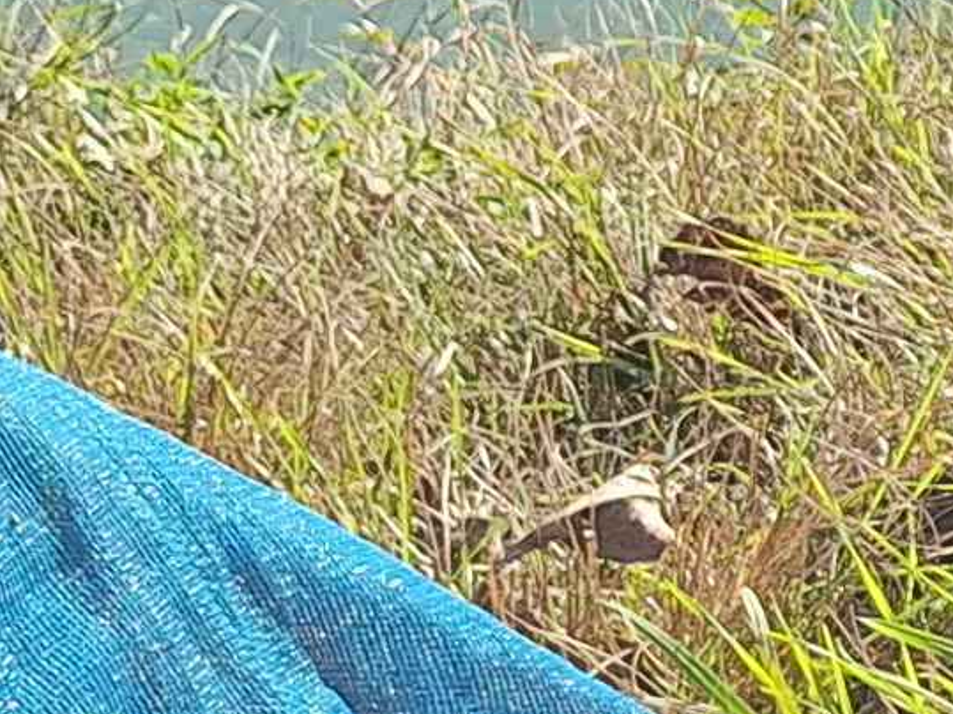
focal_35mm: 174
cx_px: 2870
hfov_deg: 9.1
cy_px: -118
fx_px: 4789
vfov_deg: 8.4
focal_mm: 5.54
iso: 40
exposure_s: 1/1418
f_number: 1.8
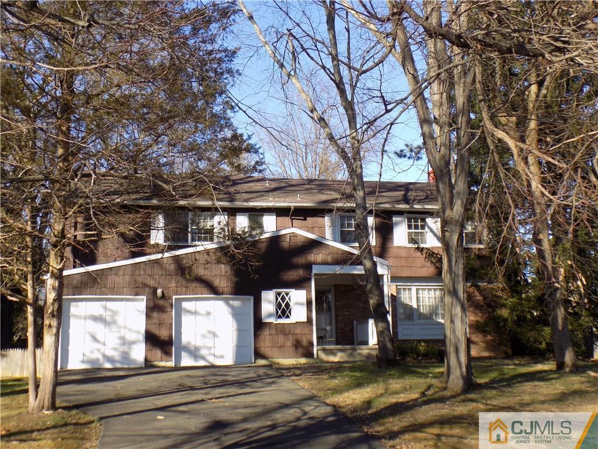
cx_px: 299
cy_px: 224
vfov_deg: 35.1
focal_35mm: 41
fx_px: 708
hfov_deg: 45.8
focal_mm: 7.3
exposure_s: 1/320
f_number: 3.6
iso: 80
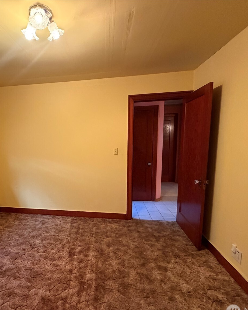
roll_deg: +1.7
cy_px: 161
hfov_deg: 68.7
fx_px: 174
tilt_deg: -8.0
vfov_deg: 83.2
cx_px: 81
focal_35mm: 19
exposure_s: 1/60
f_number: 2.2
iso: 500
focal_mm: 2.22
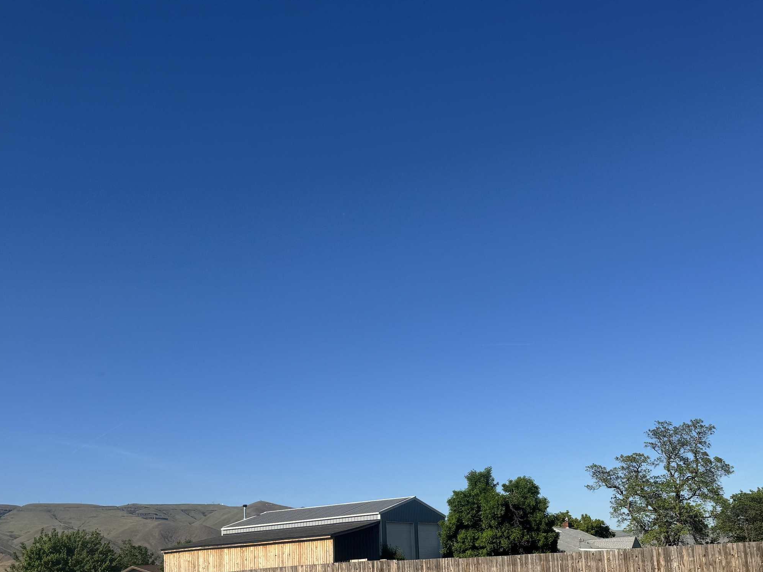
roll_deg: +3.8
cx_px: 487
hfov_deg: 49.5
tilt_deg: +8.8
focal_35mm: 37
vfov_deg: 37.6
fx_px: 815
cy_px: 439
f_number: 1.78
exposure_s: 1/5814
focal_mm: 6.76
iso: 80
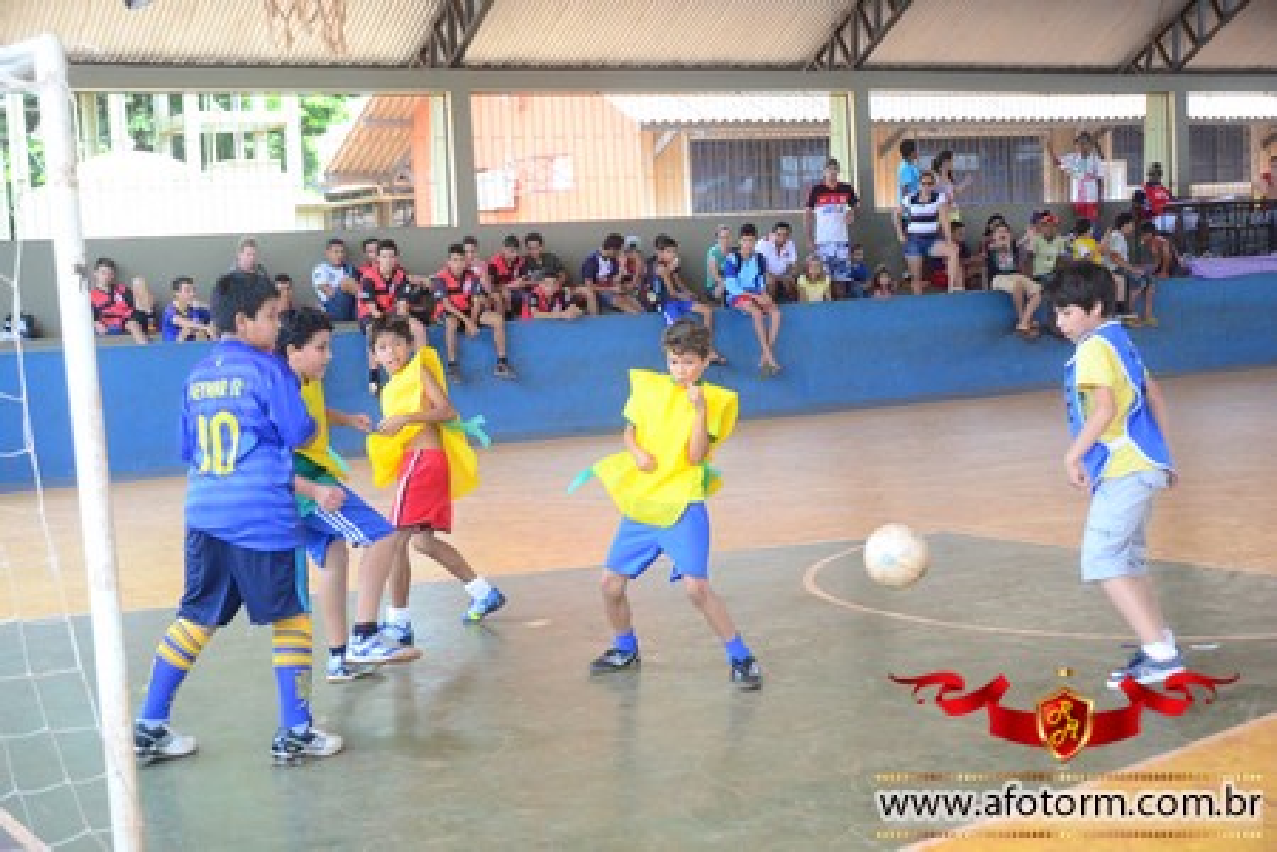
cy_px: 426
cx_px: 638
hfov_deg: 35.1
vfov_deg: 23.8
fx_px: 2022
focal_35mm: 57
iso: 800
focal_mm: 38
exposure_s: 1/500
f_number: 4.5
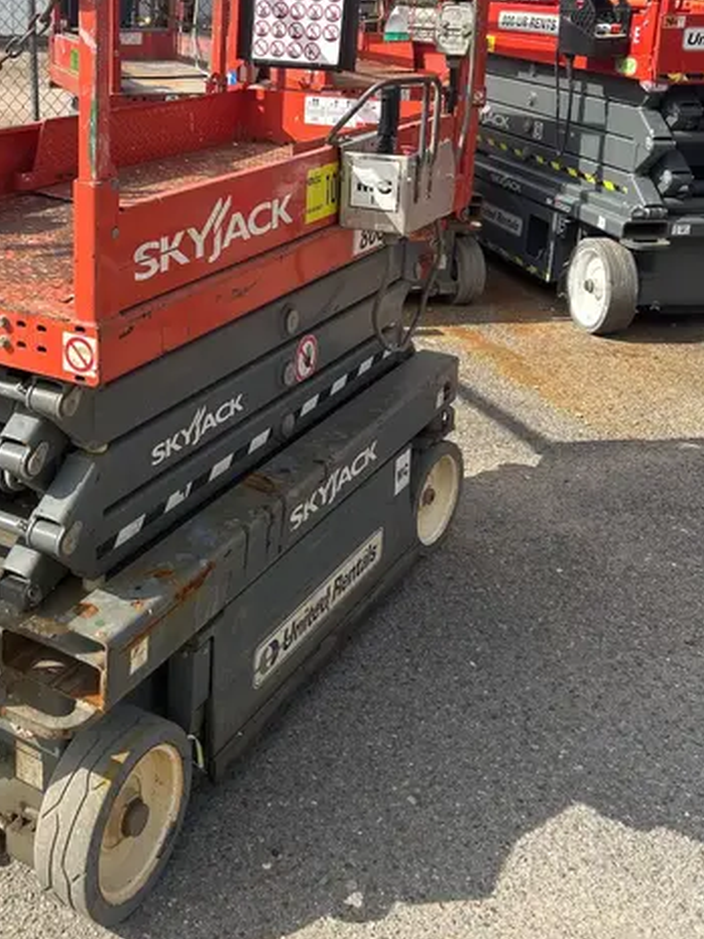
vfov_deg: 44.5
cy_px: 259
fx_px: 1111
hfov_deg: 34.3
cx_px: 157
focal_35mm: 41
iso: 50
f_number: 1.5
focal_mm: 5.7
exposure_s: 1/3165
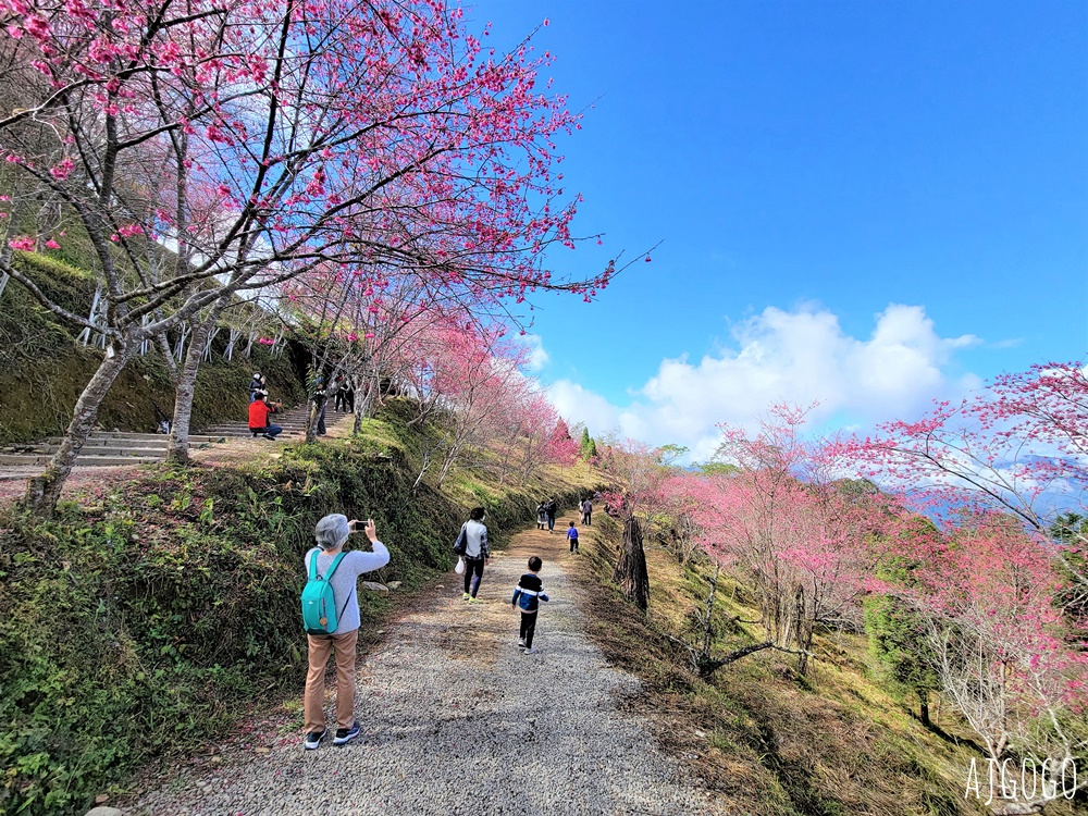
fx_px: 409
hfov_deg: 106.2
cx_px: 544
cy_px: 408
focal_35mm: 13
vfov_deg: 89.9
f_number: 2.2
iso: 50
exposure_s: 1/906
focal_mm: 2.2
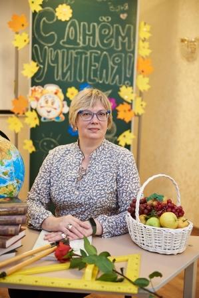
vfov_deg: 41.1
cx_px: 100
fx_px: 398
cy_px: 149
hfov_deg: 28.1
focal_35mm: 48
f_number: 2.8
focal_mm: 48
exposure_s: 1/200
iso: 400
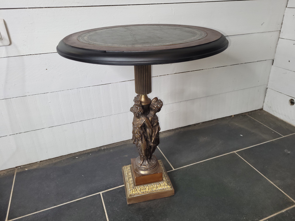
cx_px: 148
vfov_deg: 53.1
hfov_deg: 67.3
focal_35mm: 26
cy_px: 110
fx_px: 222
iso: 64
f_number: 1.8
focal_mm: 5.4
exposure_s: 1/50
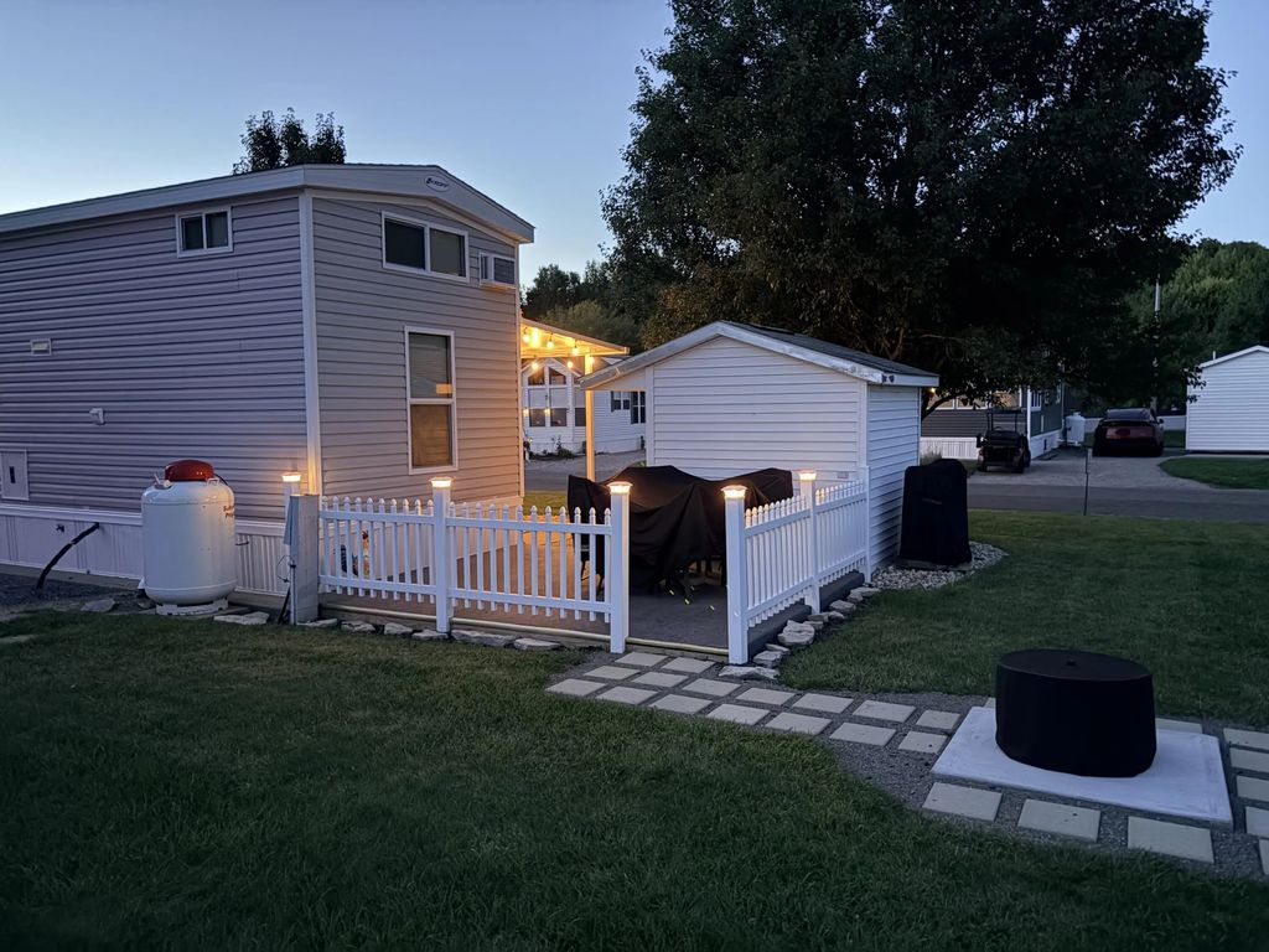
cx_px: 634
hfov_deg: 67.3
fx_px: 953
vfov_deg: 53.1
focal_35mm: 26
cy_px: 476
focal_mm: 5.96
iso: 640
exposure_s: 1/11
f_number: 1.6
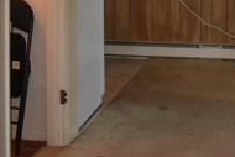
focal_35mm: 101
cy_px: -90
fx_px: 660
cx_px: 233
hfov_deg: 19.6
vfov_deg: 12.8
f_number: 3.8
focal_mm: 20
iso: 1400
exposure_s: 1/125
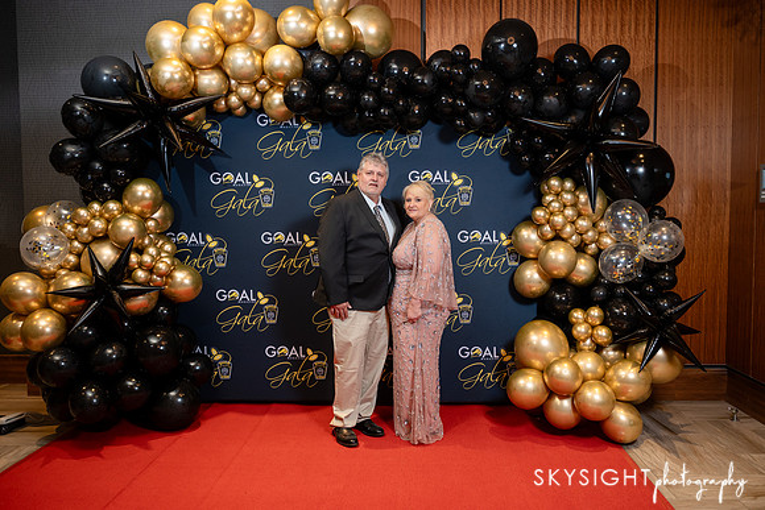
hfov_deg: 64.9
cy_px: 255
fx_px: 602
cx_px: 382
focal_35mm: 28
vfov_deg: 45.9
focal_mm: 28
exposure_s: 1/200
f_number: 2.8
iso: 1000
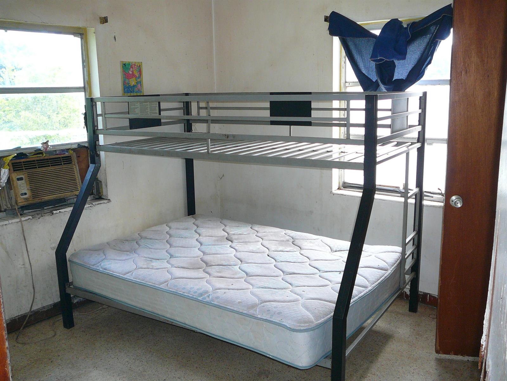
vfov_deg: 40.7
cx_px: 254
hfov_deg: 52.6
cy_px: 190
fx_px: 513
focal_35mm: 35
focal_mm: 5.2
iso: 125
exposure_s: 1/30
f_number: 2.8
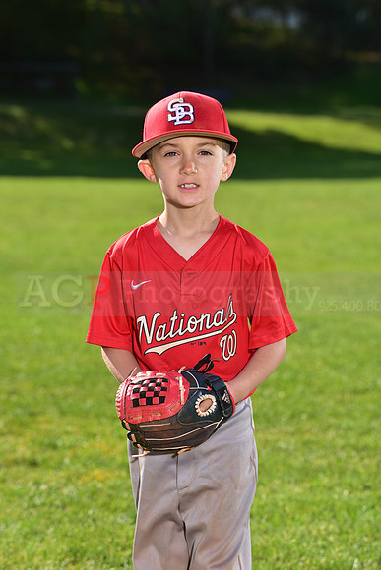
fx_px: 1904
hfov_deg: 11.4
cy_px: 285
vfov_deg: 17.1
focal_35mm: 120
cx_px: 190
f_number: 5.6
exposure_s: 1/250
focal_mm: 120
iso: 80
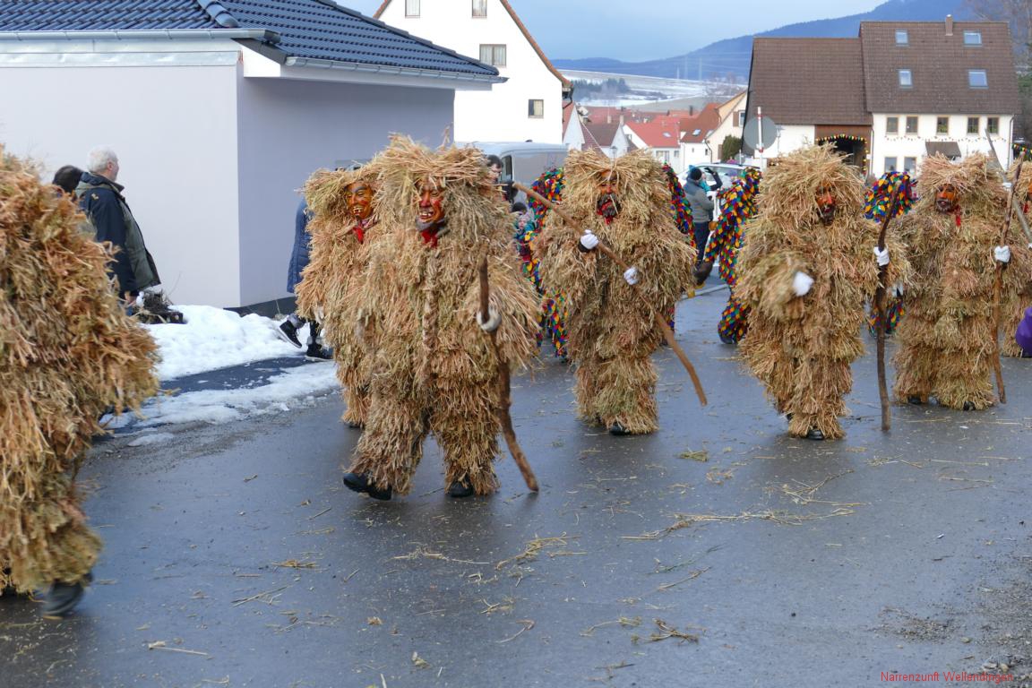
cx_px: 516
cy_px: 344
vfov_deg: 25.1
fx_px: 1548
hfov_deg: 36.9
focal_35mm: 54
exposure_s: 1/80
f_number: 3.4
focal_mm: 19.84
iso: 200
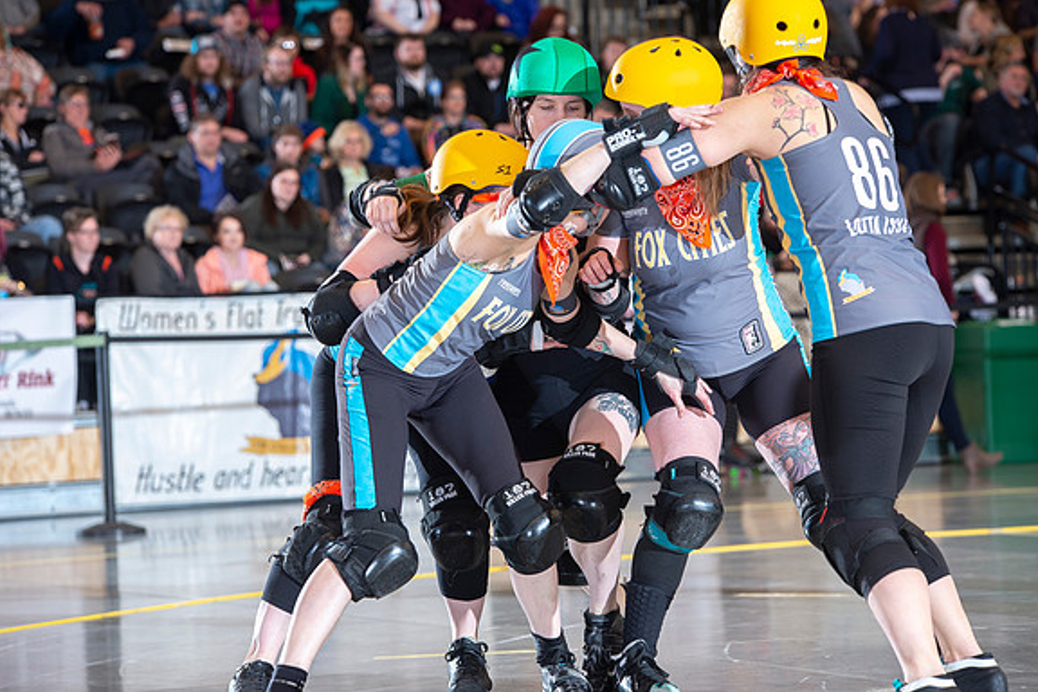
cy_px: 345
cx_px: 521
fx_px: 4353
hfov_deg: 13.6
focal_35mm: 151
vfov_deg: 9.1
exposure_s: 1/160
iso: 640
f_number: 5.6
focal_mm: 150
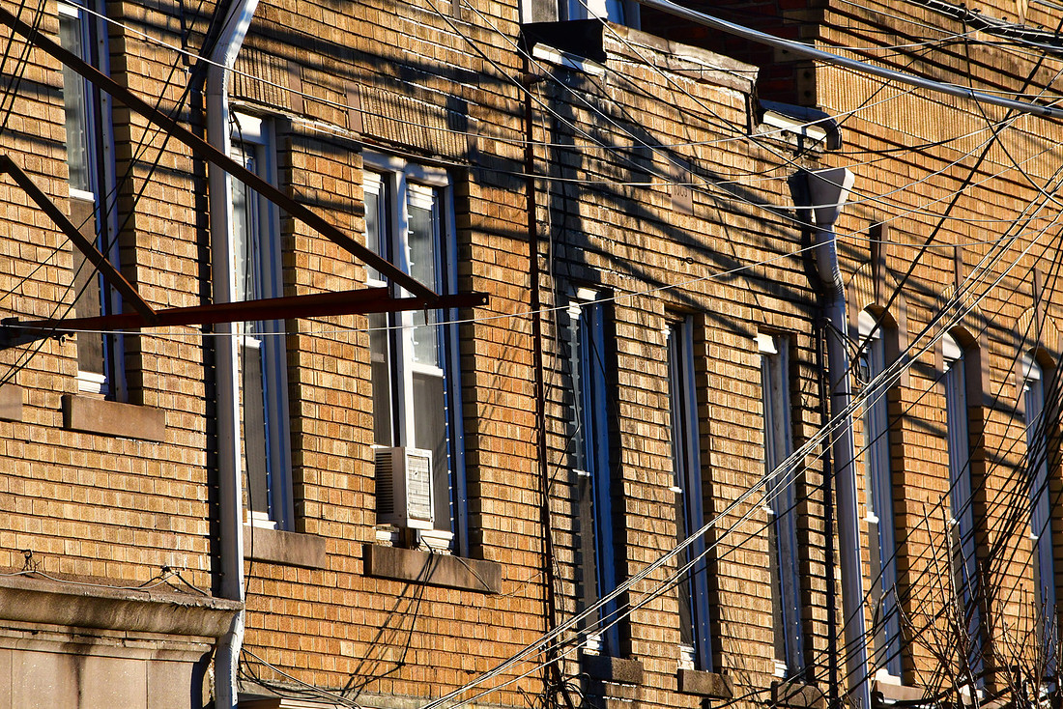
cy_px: 354
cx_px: 532
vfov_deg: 3.4
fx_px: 11961
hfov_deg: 5.1
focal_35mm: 405
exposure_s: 1/400
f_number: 16
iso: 900
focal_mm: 270
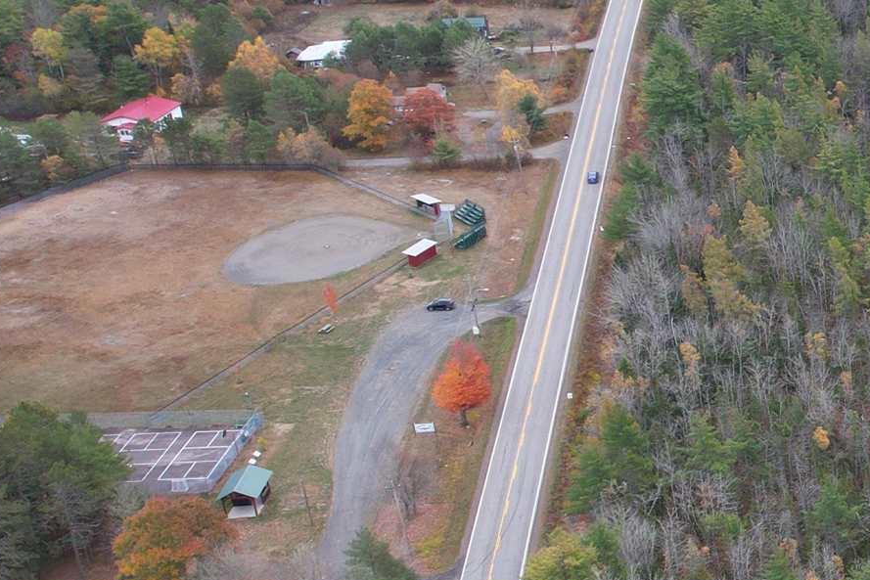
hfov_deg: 22.2
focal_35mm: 76
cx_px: 1285
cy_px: 313
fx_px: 1837
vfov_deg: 18.0
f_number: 2.8
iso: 100
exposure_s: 1/160
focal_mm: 8.38
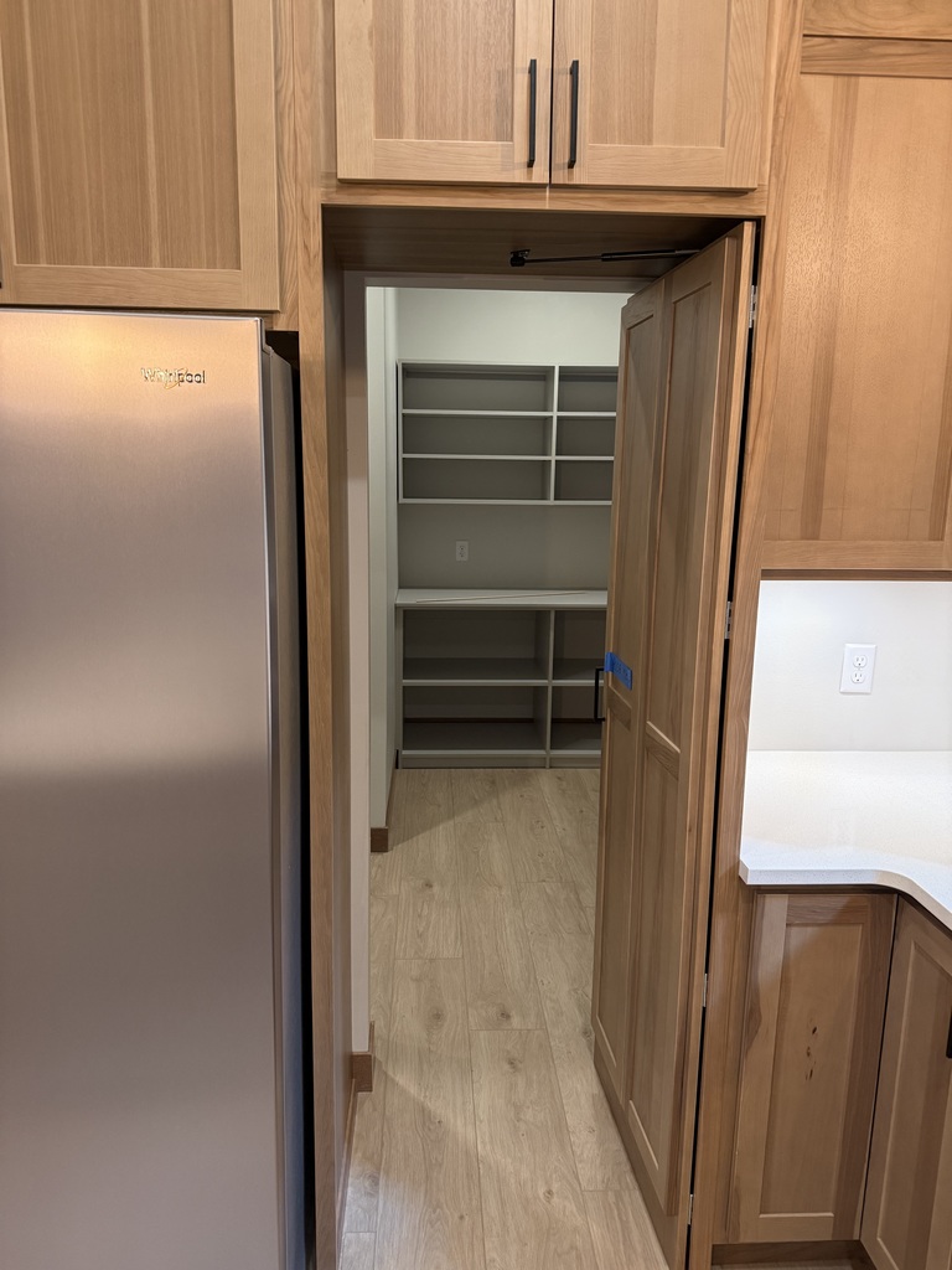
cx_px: 476
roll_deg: -2.4
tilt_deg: -9.7
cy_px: 635
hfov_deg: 56.8
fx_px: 880
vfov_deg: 71.6
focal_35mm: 24
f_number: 1.78
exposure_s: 1/120
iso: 320
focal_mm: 6.76
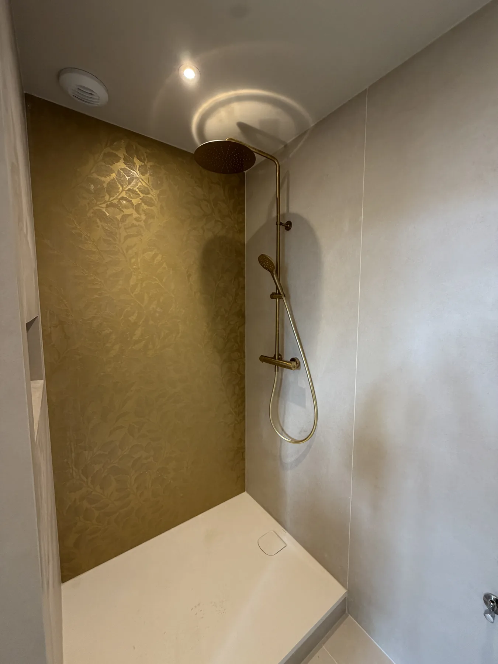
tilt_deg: -6.4
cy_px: 332
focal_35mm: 14
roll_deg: -0.7
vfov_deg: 102.1
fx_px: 269
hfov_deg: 85.7
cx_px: 249
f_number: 2.2
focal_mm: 2.22
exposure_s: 1/121
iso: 250
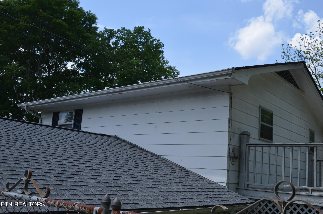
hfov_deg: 49.6
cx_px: 162
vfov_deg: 34.1
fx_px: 349
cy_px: 107
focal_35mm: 39
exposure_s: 1/250
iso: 140
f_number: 8
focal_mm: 26
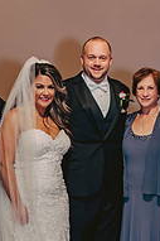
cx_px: 62
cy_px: 121
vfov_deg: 15.5
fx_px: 882
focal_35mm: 132
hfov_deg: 10.4
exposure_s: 1/60
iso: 1250
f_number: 3.2
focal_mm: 56
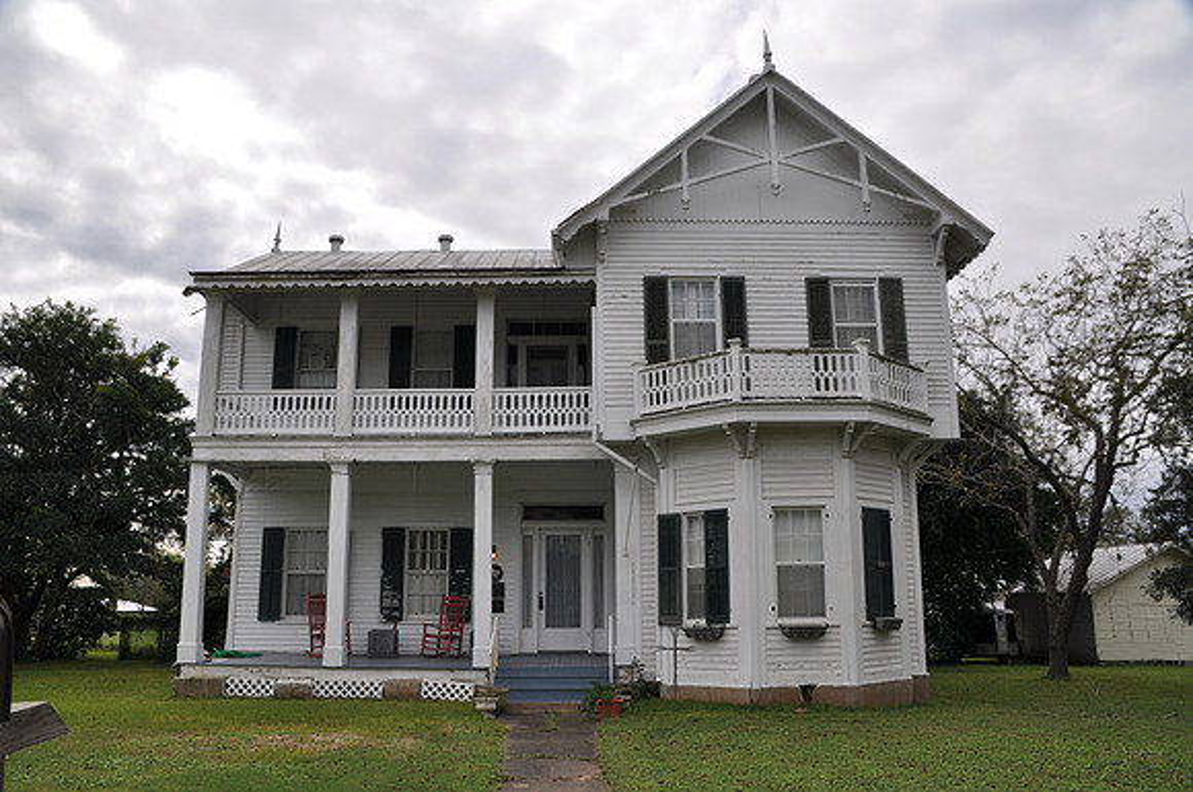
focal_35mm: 27
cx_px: 596
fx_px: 893
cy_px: 396
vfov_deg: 47.8
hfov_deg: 67.5
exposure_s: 1/160
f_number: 13
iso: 200
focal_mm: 18
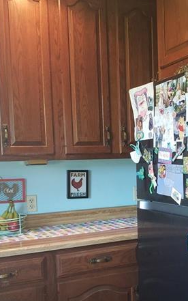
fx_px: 393
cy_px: 197
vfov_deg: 41.4
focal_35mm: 48
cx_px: 125
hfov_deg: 26.7
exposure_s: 1/17
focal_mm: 4.3
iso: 125
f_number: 2.4
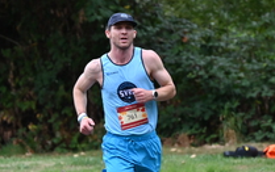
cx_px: 109
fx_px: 4020
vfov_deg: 2.5
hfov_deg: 3.9
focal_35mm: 536
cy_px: 83
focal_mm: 200
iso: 1100
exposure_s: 1/250
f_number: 6.3
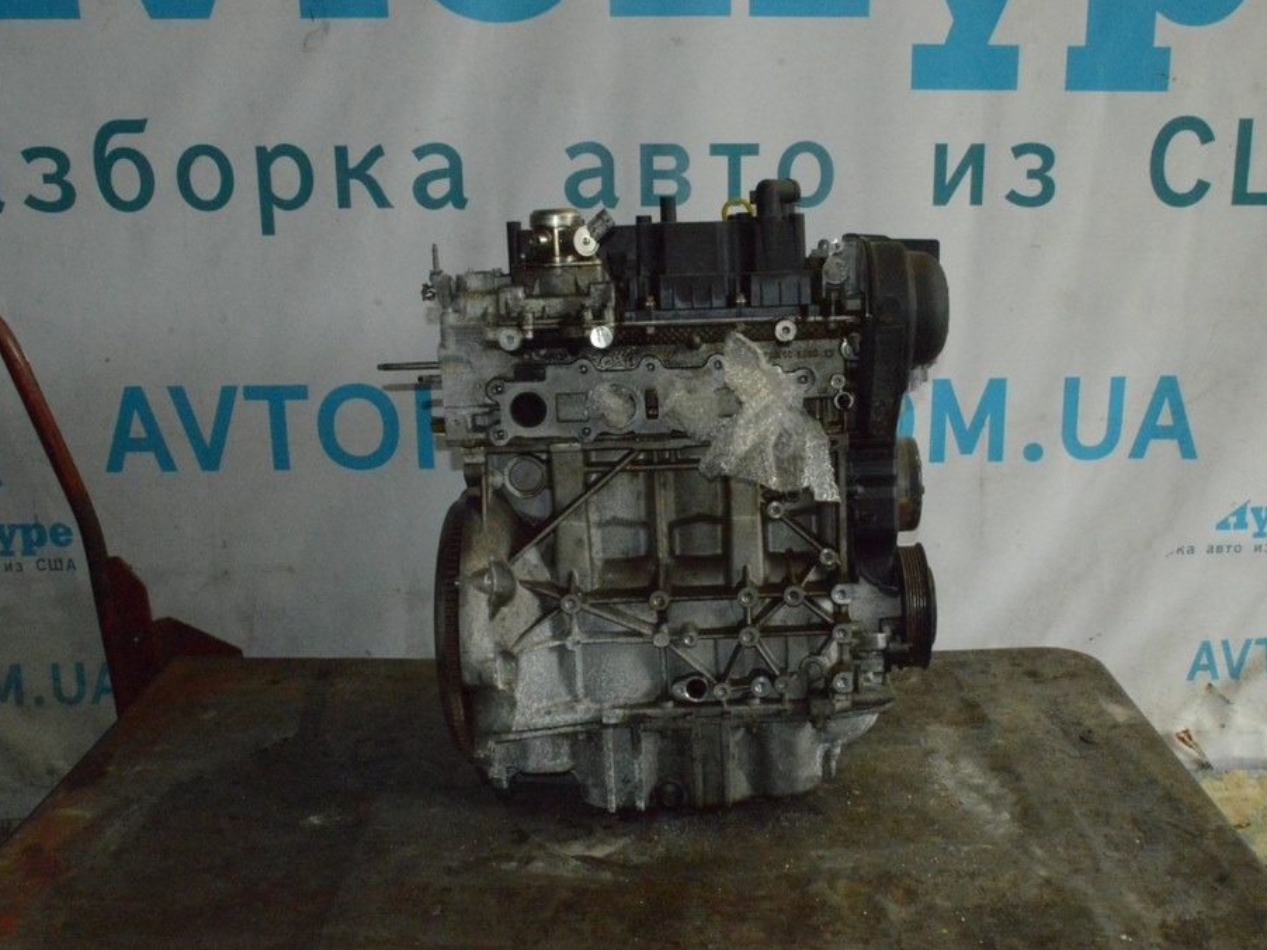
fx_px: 1317
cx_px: 702
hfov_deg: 51.3
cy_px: 476
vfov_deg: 39.6
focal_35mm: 36
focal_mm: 22
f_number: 25
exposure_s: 1/40
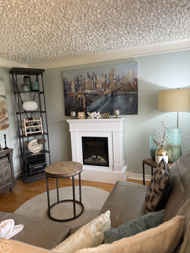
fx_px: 176
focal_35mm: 24
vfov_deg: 71.6
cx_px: 95
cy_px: 126
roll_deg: +2.3
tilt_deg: -6.8
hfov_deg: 56.8
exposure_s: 1/60
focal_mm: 6.76
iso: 200
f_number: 1.78
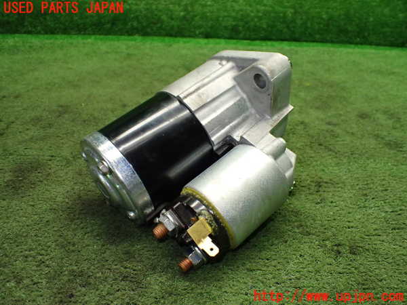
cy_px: 152
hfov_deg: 60.0
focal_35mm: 30
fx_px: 353
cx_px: 204
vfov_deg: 46.8
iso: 500
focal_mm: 5.4
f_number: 2.3
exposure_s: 1/125
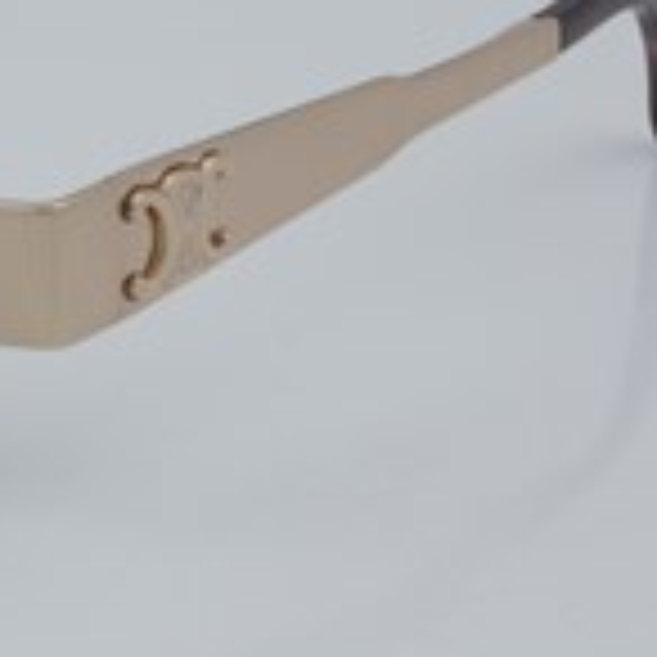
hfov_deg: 9.8
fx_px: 3758
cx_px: -162
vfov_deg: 10.0
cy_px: 158
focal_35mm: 175
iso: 100
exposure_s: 1/4
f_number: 32
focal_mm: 50
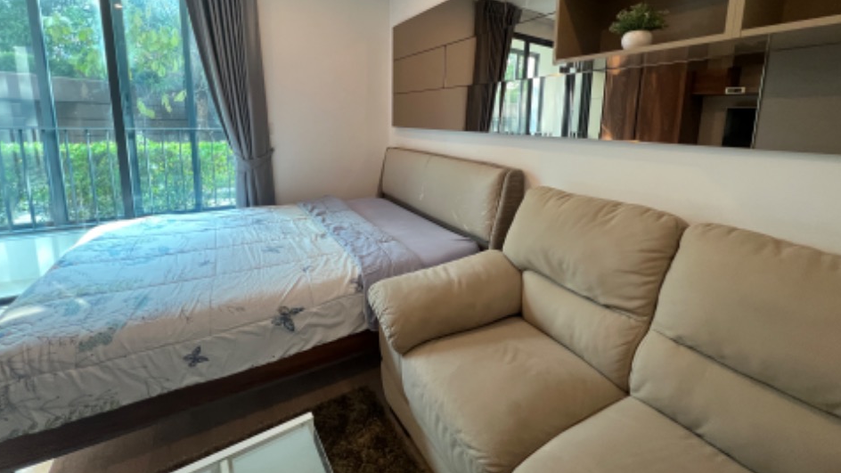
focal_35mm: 15
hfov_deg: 102.9
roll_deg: -1.8
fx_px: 334
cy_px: 175
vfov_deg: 69.3
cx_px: 439
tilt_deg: -7.4
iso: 160
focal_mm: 1.57
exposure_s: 1/100
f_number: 1.8
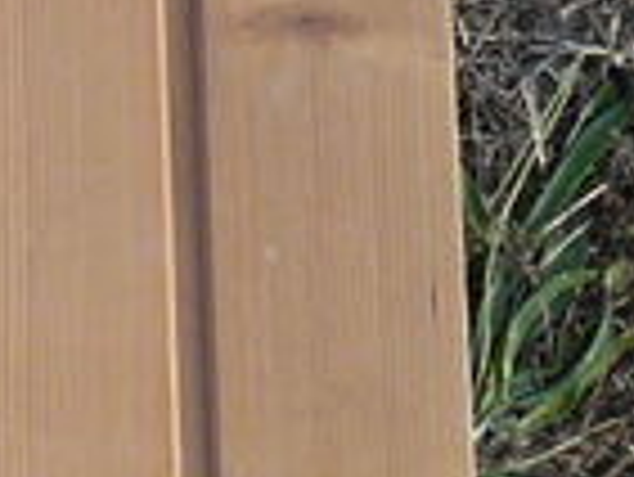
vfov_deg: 7.5
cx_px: -508
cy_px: 45
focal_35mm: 198
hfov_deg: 9.5
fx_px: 3630
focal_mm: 4.6
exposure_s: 1/250
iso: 100
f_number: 2.8
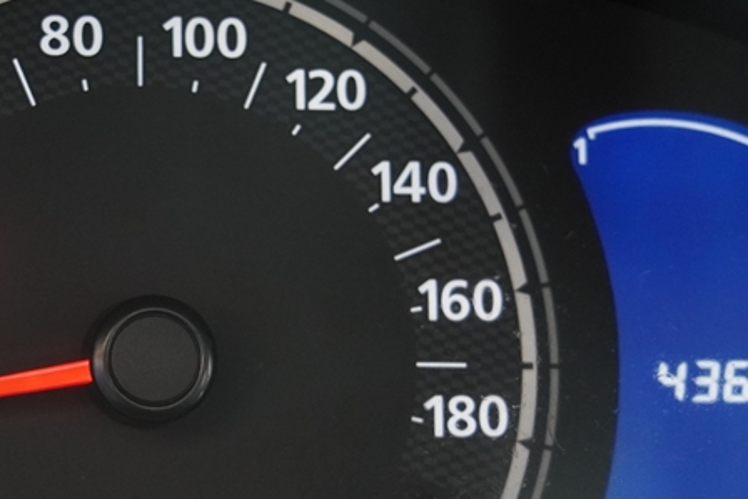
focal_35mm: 96
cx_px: 107
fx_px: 1995
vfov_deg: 14.3
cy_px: 261
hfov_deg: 20.9
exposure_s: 1/50
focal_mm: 28
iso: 1250
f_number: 2.8
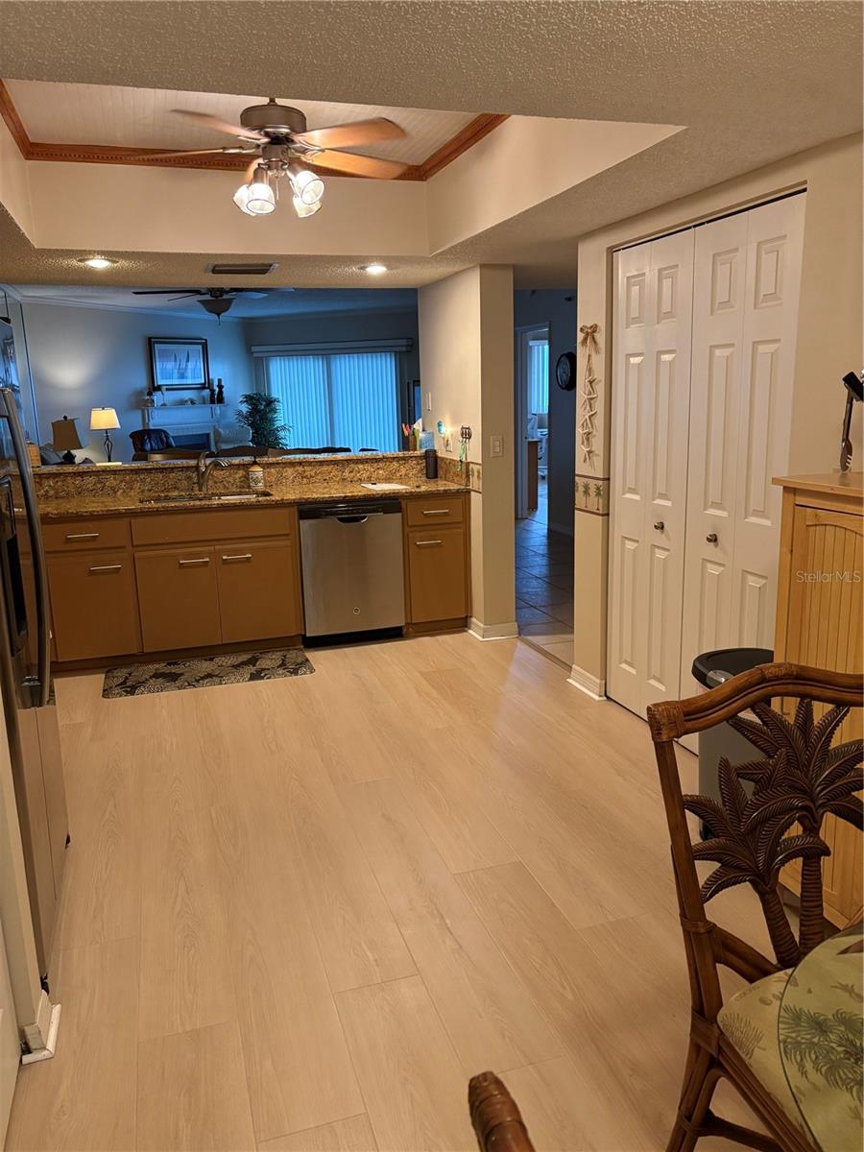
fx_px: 865
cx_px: 432
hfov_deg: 53.1
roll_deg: +1.9
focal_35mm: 26
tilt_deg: -11.8
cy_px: 576
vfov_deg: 67.3
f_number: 1.6
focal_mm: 5.96
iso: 320
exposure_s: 1/60
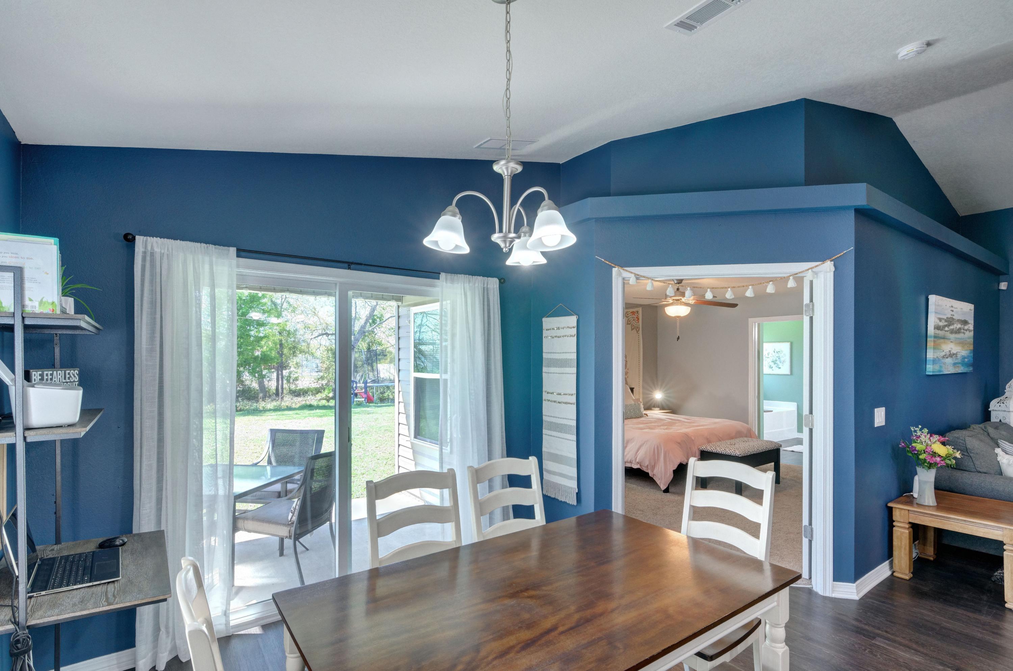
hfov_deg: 95.1
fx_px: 463
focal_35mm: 16
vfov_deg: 71.8
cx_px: 506
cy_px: 336
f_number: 9
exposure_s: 1/30
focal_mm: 11
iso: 400
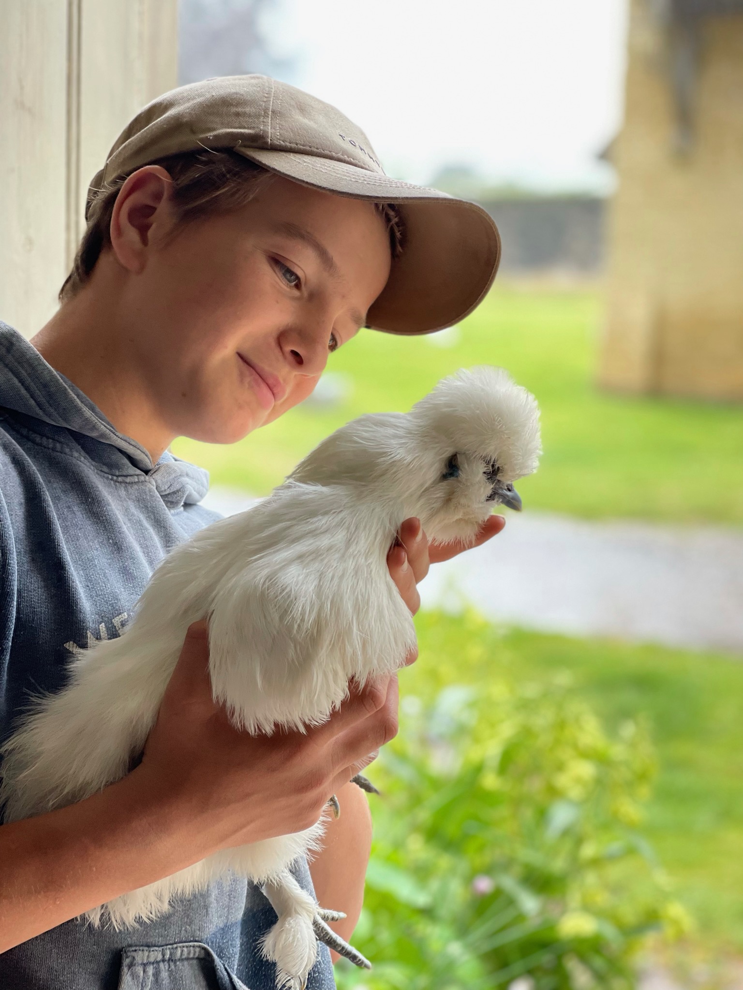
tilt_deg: -5.1
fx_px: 1832
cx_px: 372
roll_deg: -1.8
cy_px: 495
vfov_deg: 30.3
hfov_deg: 22.9
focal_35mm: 64
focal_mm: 7.5
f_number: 2.2
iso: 50
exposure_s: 1/121
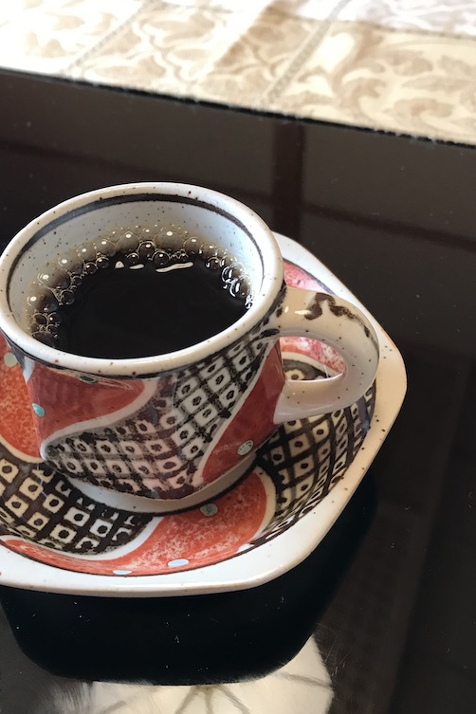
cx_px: 195
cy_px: 349
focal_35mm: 33
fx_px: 654
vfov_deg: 57.2
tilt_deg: -46.4
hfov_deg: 39.8
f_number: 1.8
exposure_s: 1/30
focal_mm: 3.99
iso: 40
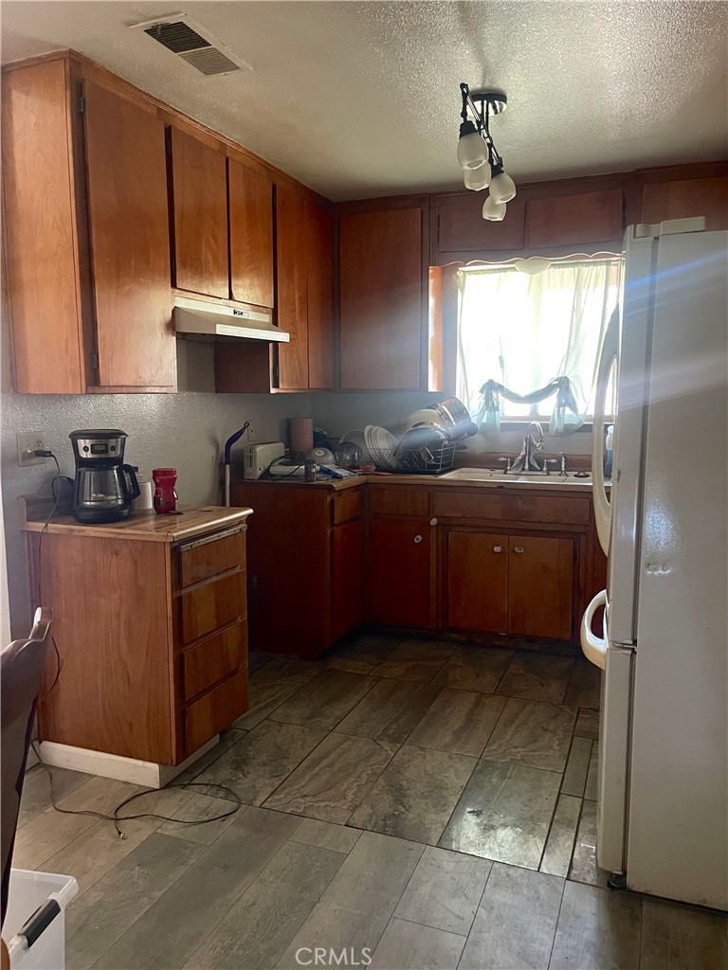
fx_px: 701
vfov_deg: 69.4
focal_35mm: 25
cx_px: 364
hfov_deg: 54.9
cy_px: 485
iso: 640
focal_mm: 5.1
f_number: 1.6
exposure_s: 1/37
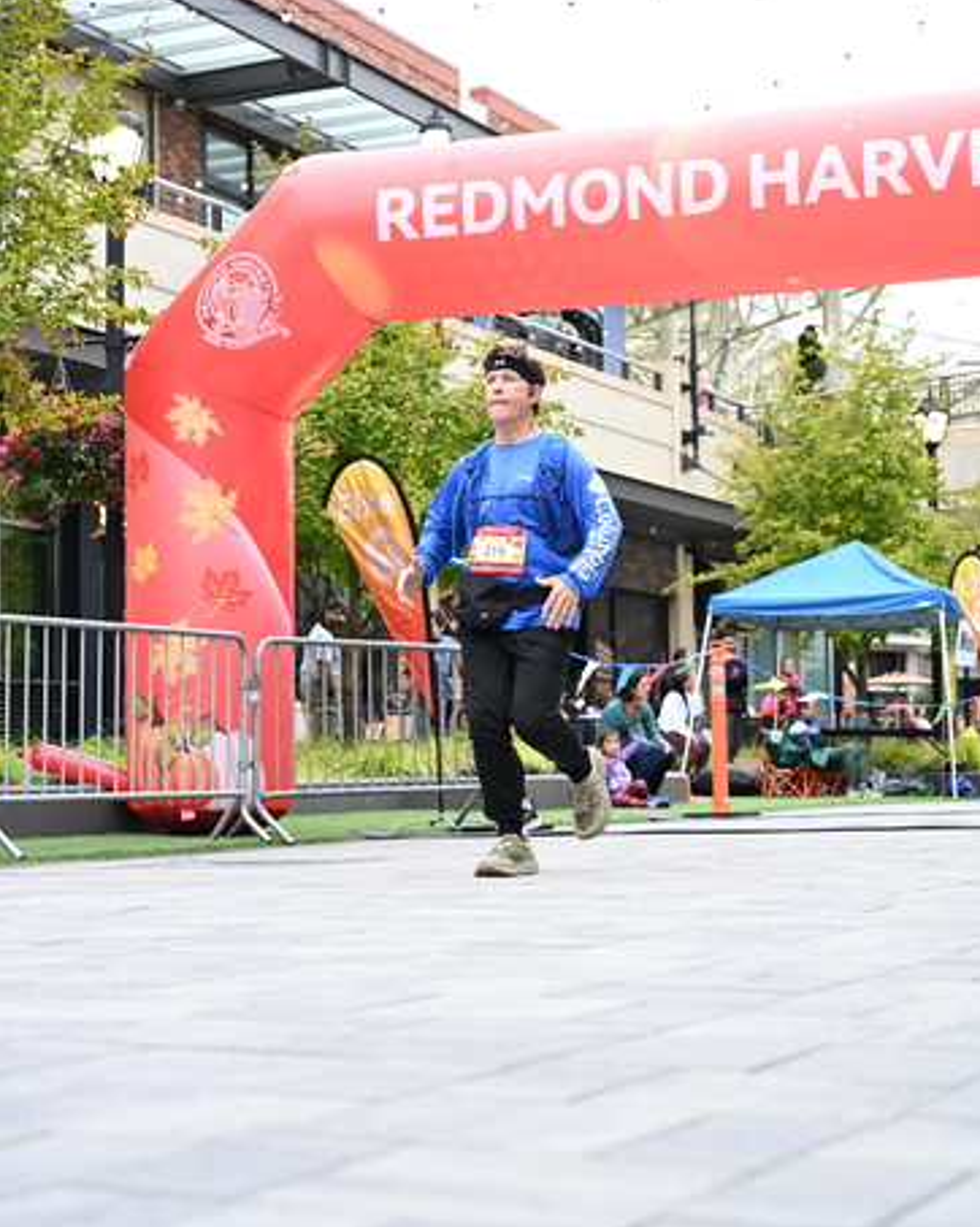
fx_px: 2358
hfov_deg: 23.5
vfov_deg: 29.1
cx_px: 494
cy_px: 596
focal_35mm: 65
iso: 2000
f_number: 4
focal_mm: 57
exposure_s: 1/640
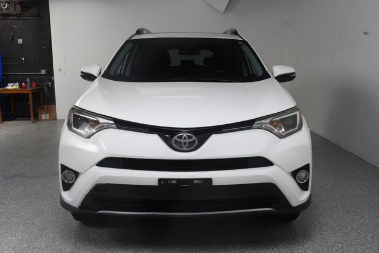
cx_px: 190
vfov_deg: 36.8
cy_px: 126
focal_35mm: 36
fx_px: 379
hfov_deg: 53.2
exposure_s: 1/160
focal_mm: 24
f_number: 13
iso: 100
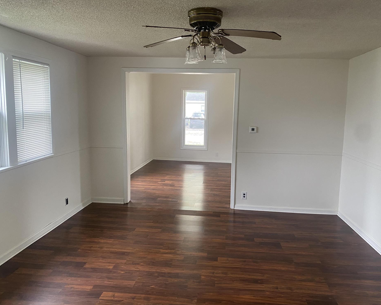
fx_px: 316
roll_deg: -0.9
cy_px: 157
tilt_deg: -9.4
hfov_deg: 62.2
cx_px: 202
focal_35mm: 28
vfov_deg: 51.5
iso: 200
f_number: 1.8
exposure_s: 1/60
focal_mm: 4.25
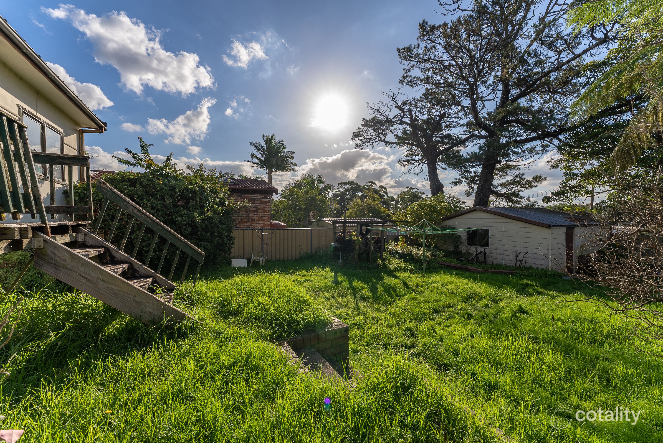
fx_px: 258
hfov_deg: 104.2
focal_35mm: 14
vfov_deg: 81.3
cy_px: 222
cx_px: 332
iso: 80
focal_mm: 14
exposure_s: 1/320
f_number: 8
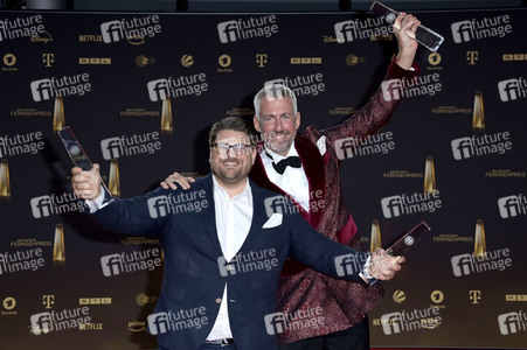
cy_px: 175
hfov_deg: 34.5
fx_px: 848
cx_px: 264
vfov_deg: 23.3
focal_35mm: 58
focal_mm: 58
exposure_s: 1/250
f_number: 5.6
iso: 1250
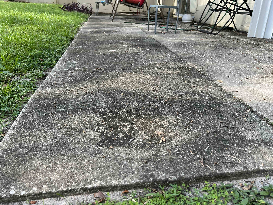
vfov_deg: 53.1
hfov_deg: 67.3
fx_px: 205
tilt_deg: -25.2
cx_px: 136
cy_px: 102
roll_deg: -2.9
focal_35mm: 26
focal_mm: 5.7
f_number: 1.5
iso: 50
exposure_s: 1/397
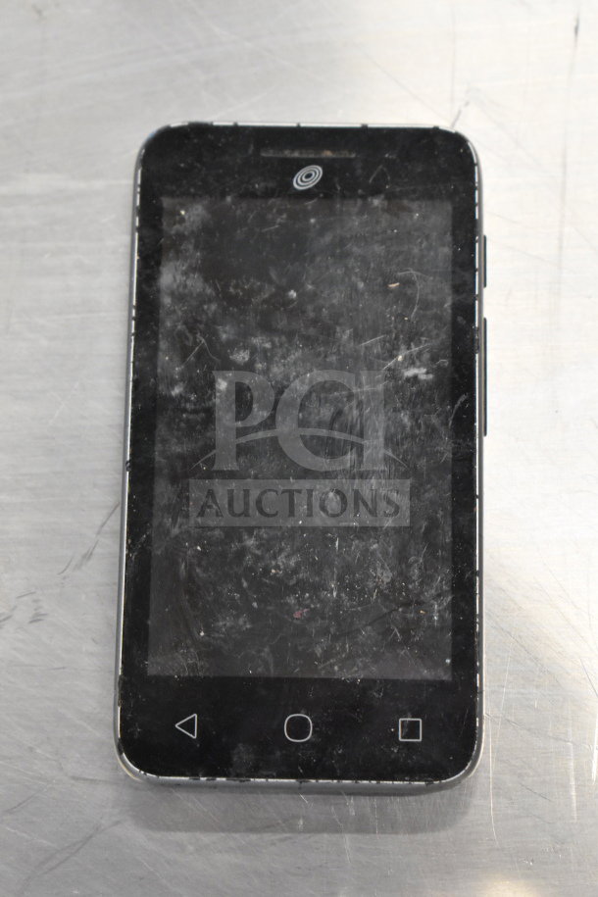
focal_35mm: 82
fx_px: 2055
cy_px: 448
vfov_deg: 24.6
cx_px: 299
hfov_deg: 16.6
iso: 5600
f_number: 5.6
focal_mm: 55
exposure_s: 1/100
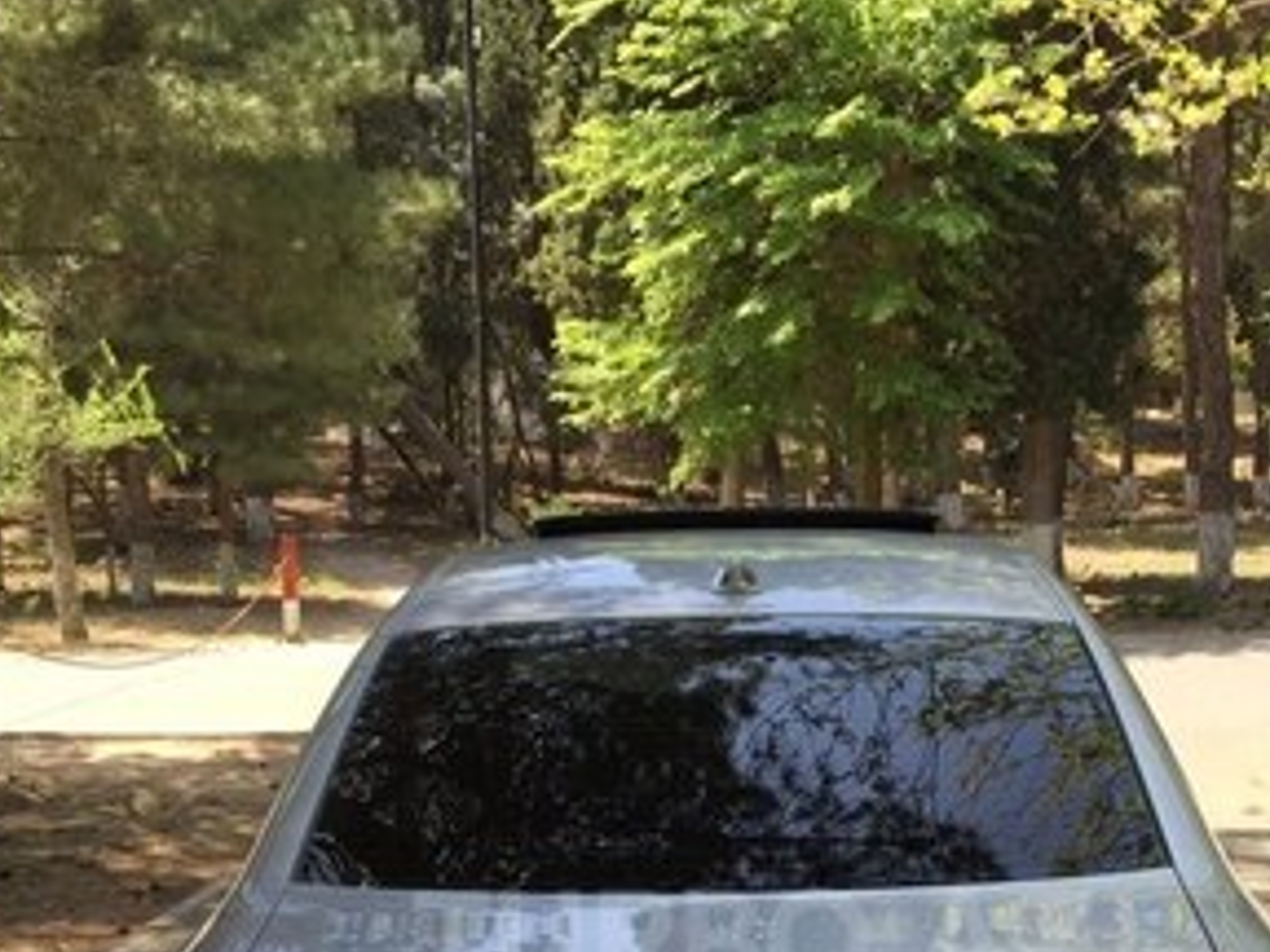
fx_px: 1834
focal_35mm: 50
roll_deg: +1.0
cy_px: 939
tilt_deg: -14.4
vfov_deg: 27.5
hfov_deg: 38.1
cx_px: 754
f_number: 2.2
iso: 32
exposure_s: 1/573
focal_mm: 4.15
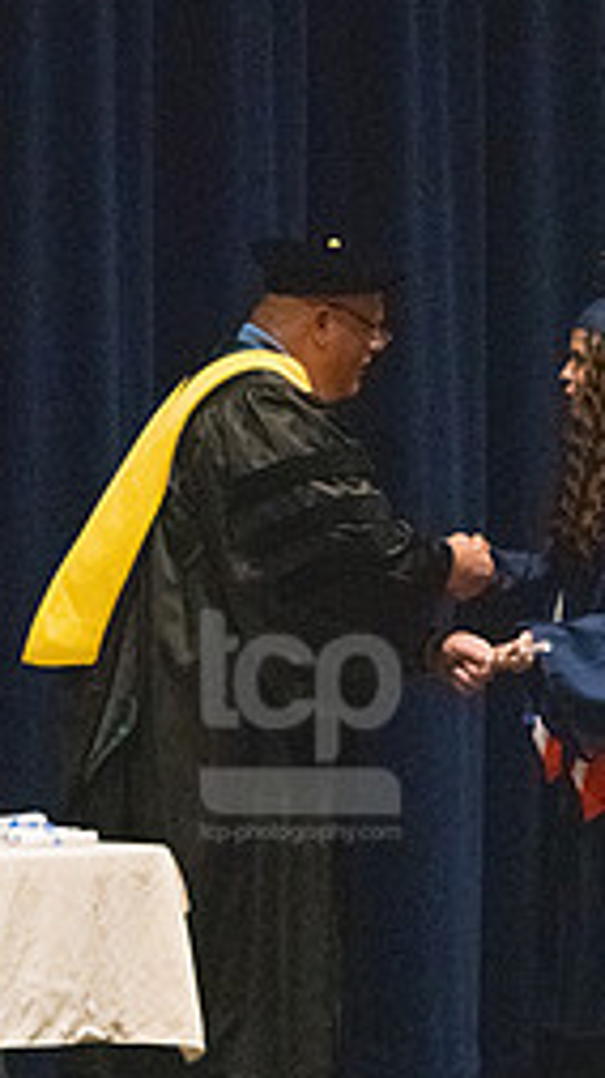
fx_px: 9256
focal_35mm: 324
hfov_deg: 3.7
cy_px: 724
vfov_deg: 6.7
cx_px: 300
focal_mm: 116
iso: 10000
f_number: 3.2
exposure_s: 1/400
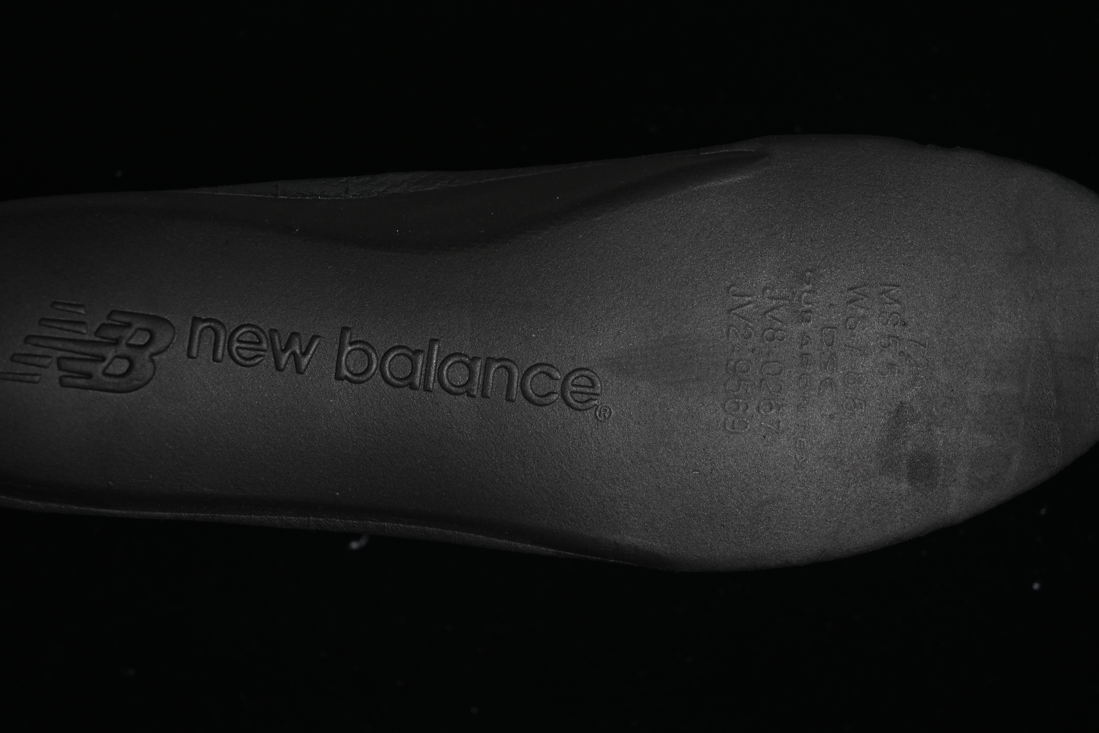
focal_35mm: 75
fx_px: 2289
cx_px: 550
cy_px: 366
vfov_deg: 18.2
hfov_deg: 27.0
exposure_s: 1/50
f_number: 6.3
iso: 160
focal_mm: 50
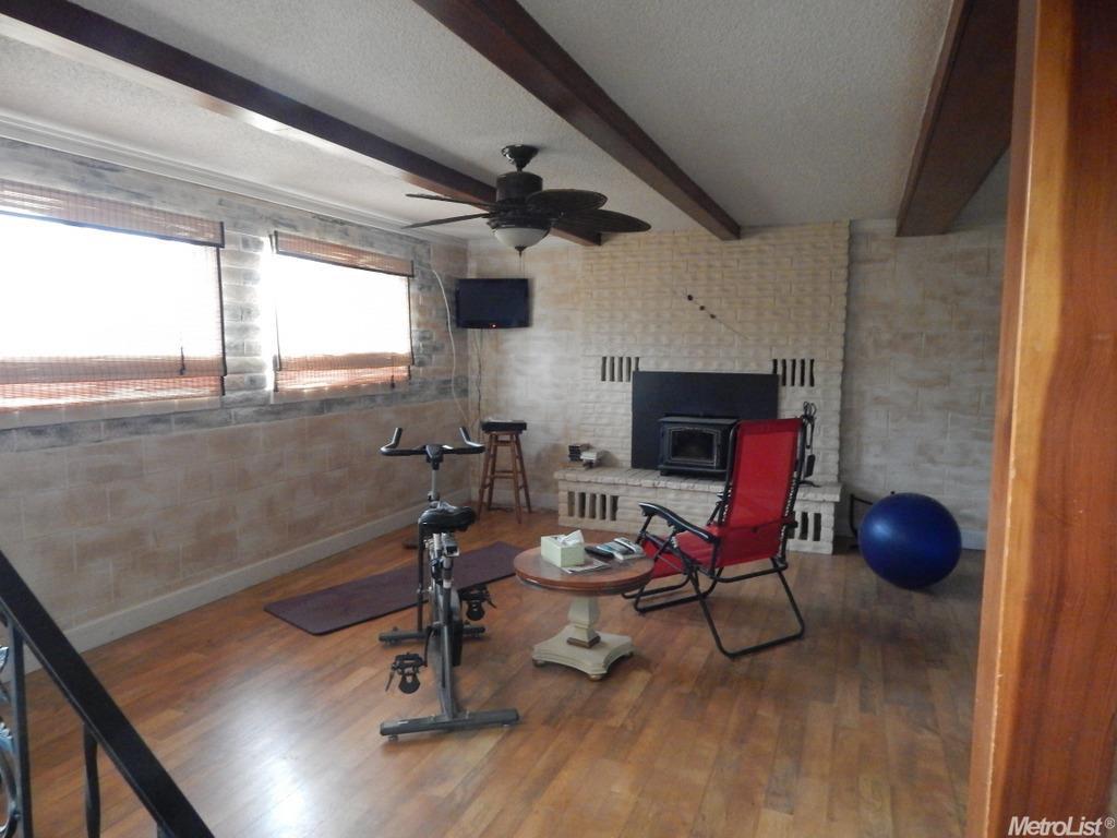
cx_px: 558
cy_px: 419
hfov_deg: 76.4
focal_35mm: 22
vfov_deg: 61.1
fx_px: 710
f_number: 3
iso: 720
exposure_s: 1/8
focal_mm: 4
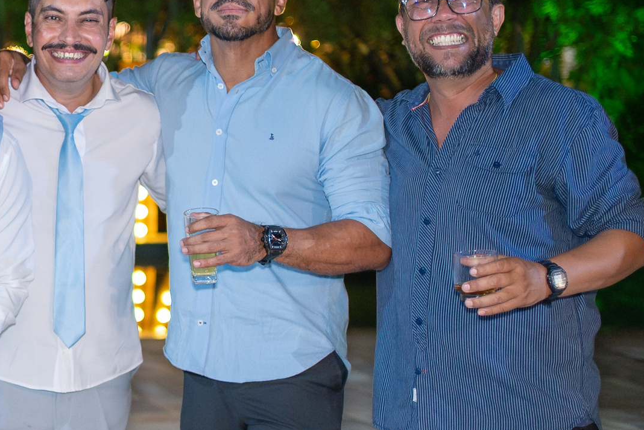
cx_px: -46
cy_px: 228
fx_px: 1628
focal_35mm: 91
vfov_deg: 15.0
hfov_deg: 21.4
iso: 3200
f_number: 1.4
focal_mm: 35
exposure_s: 1/640
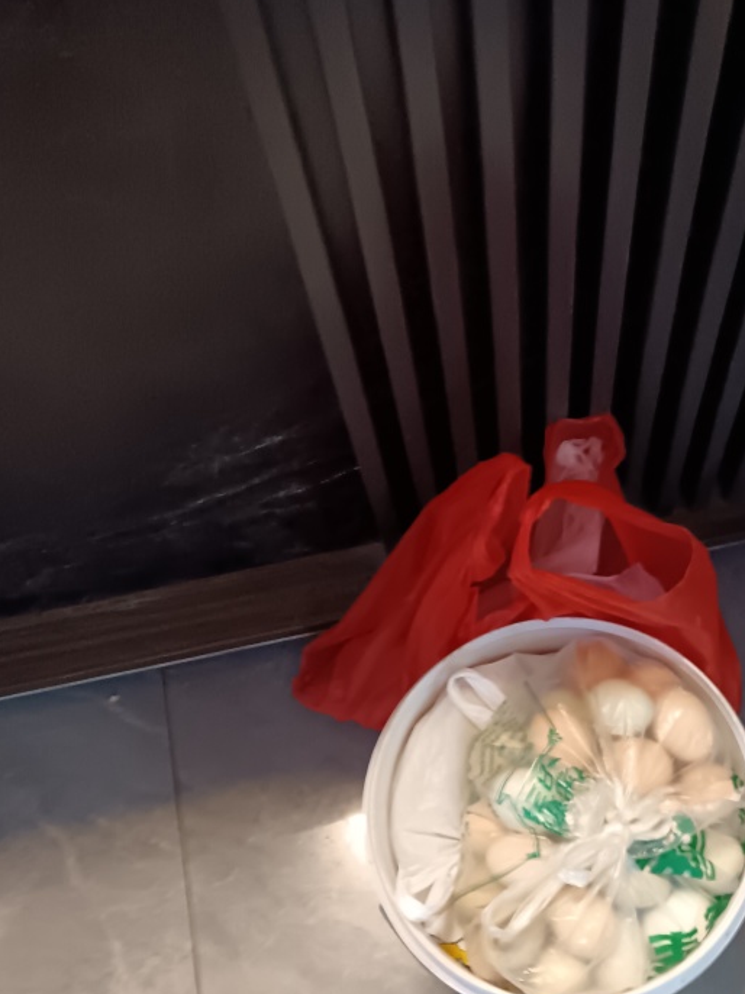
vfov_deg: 44.3
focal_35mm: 42
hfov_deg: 33.6
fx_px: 1206
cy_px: 650
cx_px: 562
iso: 2025
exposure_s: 1/25
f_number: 1.9
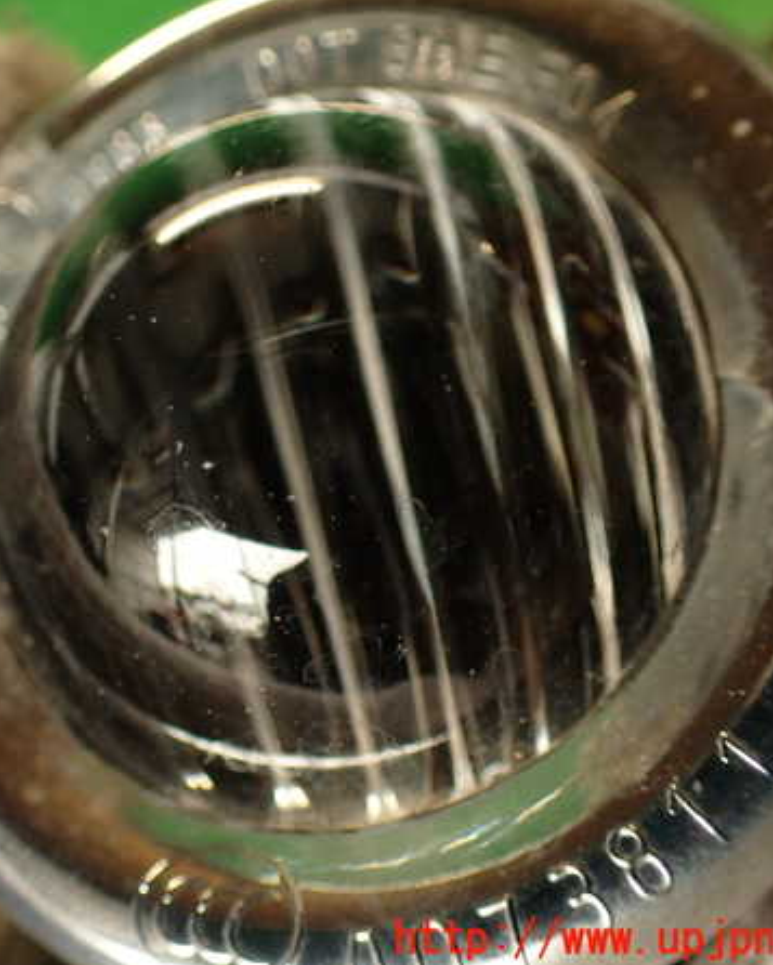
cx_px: 234
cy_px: 480
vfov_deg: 43.8
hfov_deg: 35.2
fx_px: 1201
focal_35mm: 42
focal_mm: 5.79
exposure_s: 1/50
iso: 200
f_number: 2.4
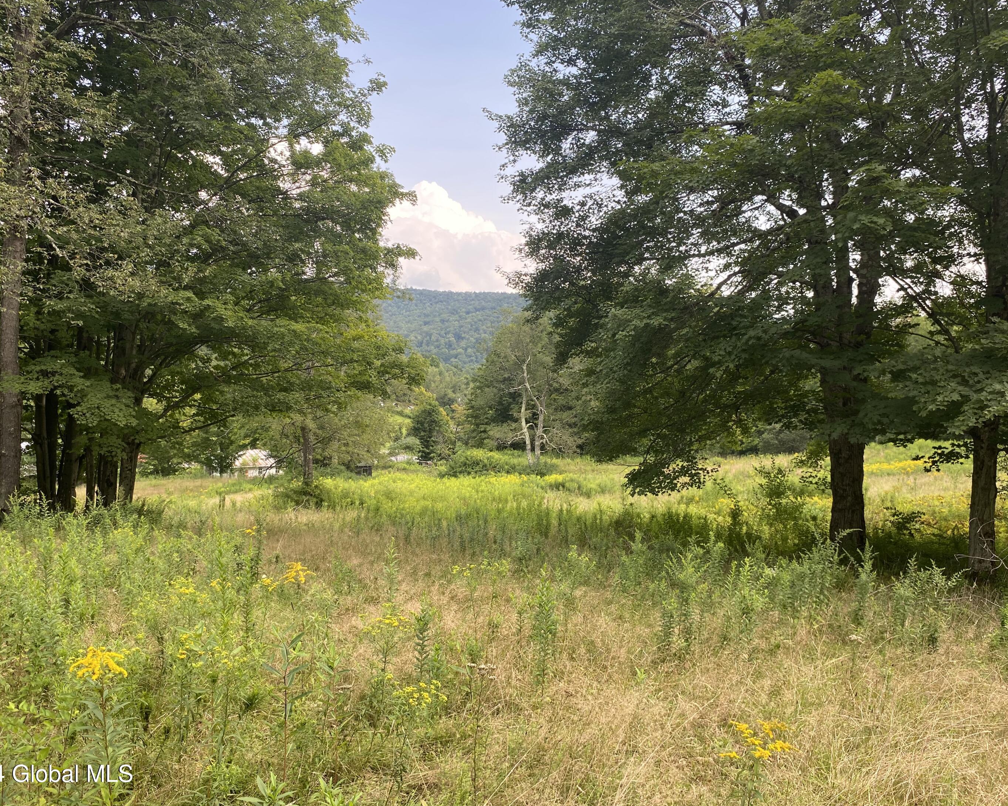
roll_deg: -3.5
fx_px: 835
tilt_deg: -2.2
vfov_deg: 51.5
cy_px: 395
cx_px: 490
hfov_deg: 62.2
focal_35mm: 28
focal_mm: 4.25
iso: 32
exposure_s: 1/342
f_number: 1.8
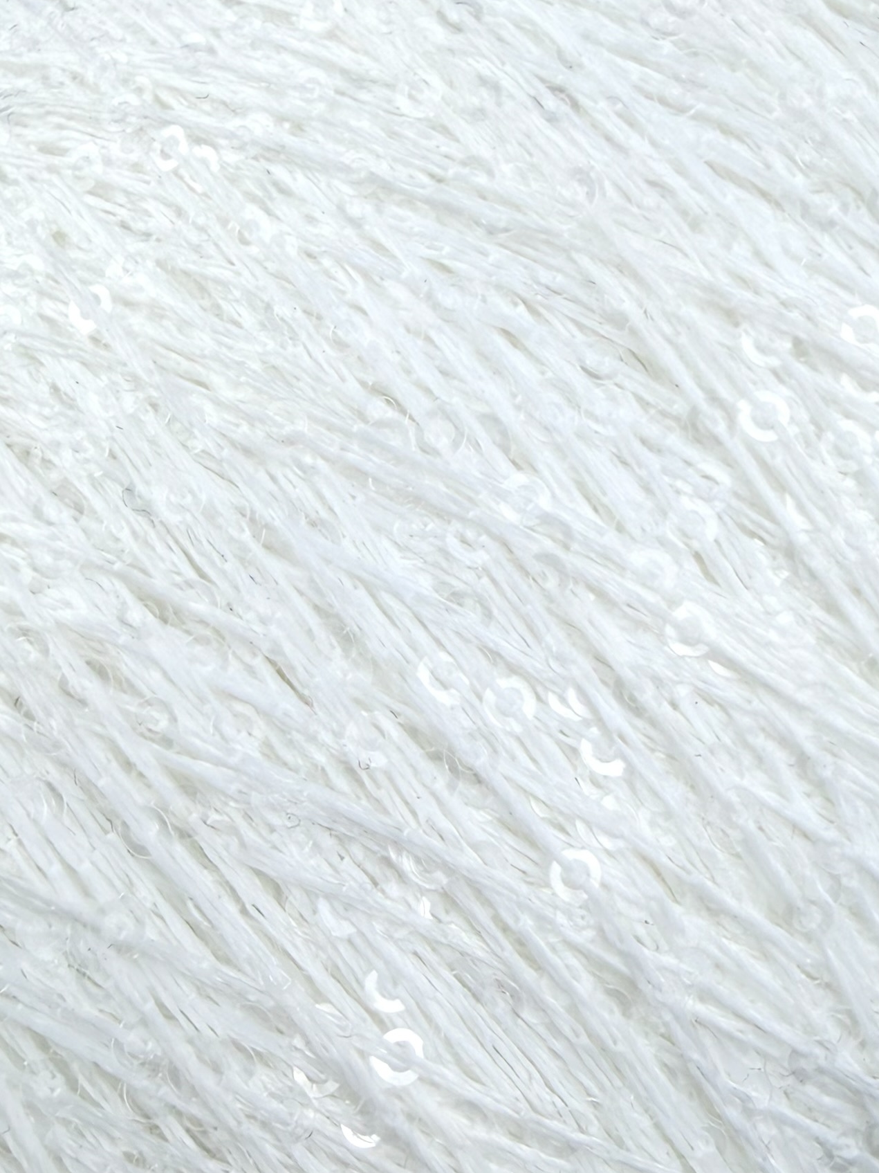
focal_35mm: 29
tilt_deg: -52.4
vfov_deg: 61.4
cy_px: 670
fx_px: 982
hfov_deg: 48.2
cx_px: 454
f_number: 2.2
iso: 25
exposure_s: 1/777
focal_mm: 2.22
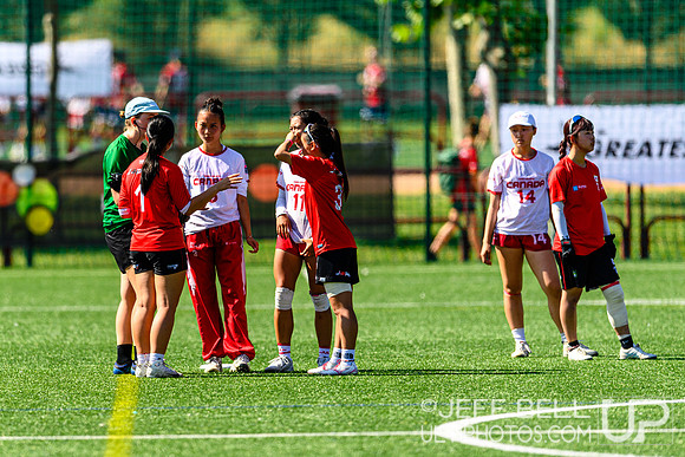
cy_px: 267
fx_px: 10587
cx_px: 249
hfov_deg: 3.7
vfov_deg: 2.5
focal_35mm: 556
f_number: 3.2
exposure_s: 1/1600
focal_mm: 400
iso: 100
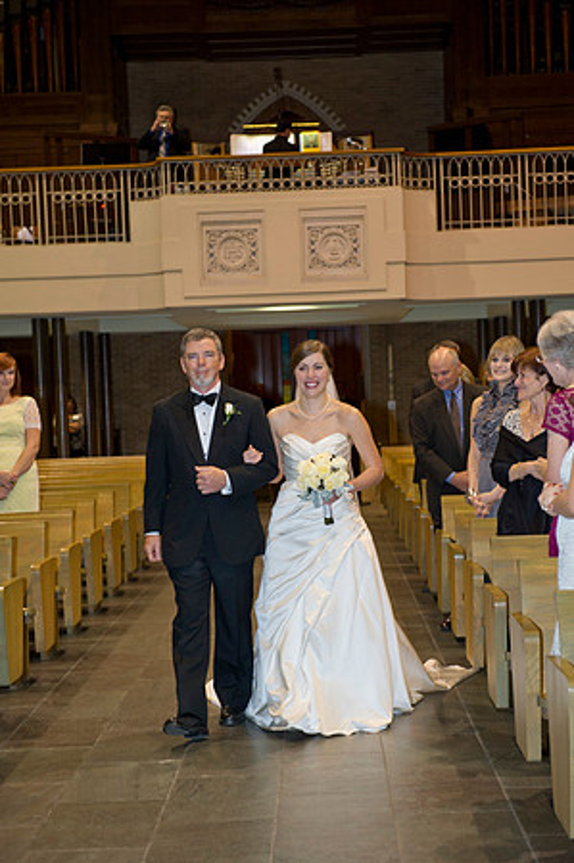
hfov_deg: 21.9
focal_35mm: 62
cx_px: 287
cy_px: 432
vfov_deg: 32.4
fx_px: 1486
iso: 1250
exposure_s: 1/60
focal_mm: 62
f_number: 4
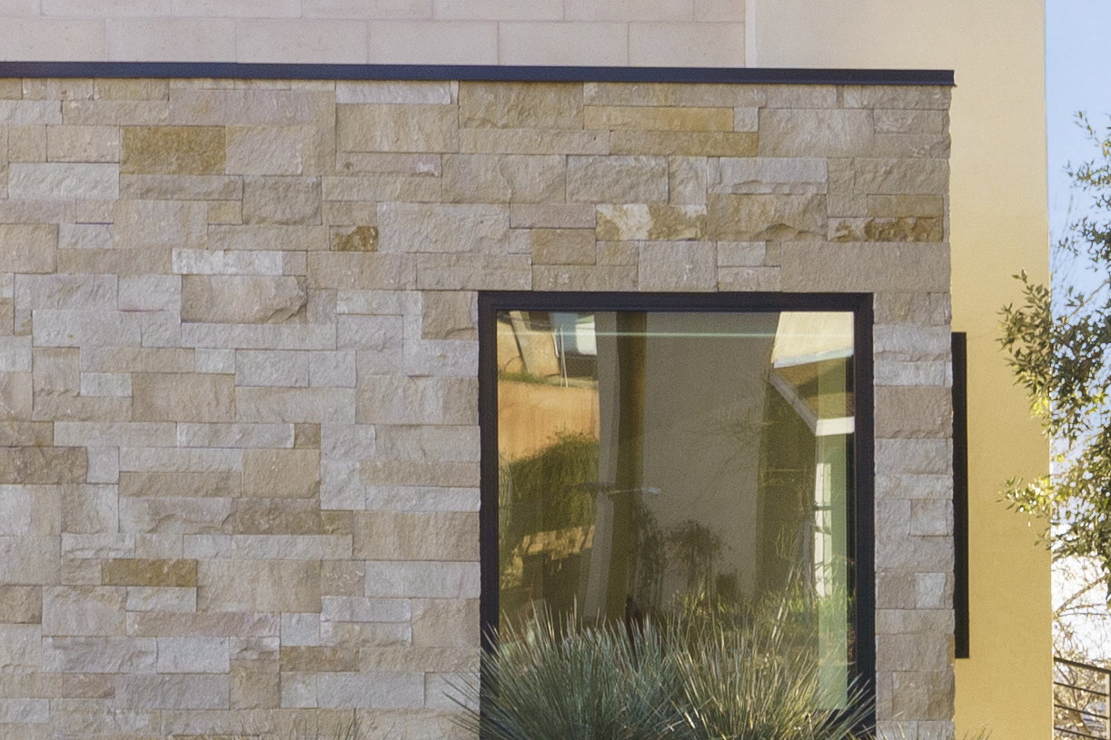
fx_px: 4874
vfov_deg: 8.7
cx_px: -415
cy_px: 604
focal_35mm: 158
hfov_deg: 12.5
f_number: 11
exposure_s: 1/100
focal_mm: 32.2
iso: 250
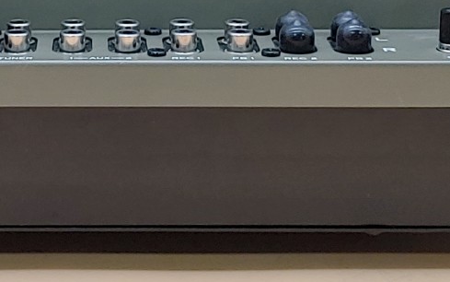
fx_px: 1570
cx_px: 44
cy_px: -65
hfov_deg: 16.1
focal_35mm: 128
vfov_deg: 10.1
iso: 50
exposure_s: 1/74
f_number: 1.8
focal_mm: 4.36
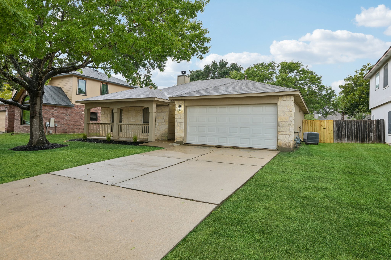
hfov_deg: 82.6
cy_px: 130
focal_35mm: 20
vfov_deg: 60.7
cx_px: 196
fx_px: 223
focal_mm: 20.5
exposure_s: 1/30
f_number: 6.7
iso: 100
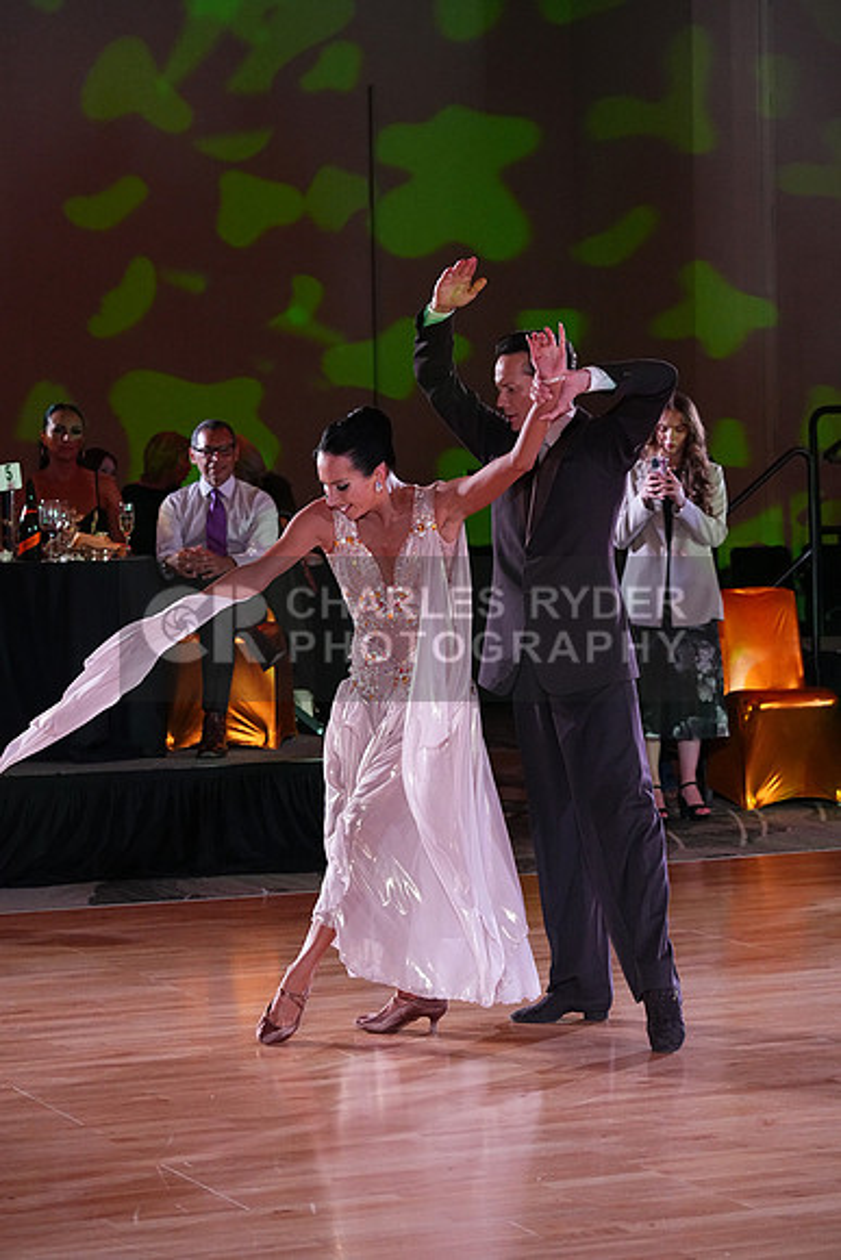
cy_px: 630
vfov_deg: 19.5
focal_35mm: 105
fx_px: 3677
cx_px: 420
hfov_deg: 13.0
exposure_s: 1/400
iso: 5000
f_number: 5
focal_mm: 105
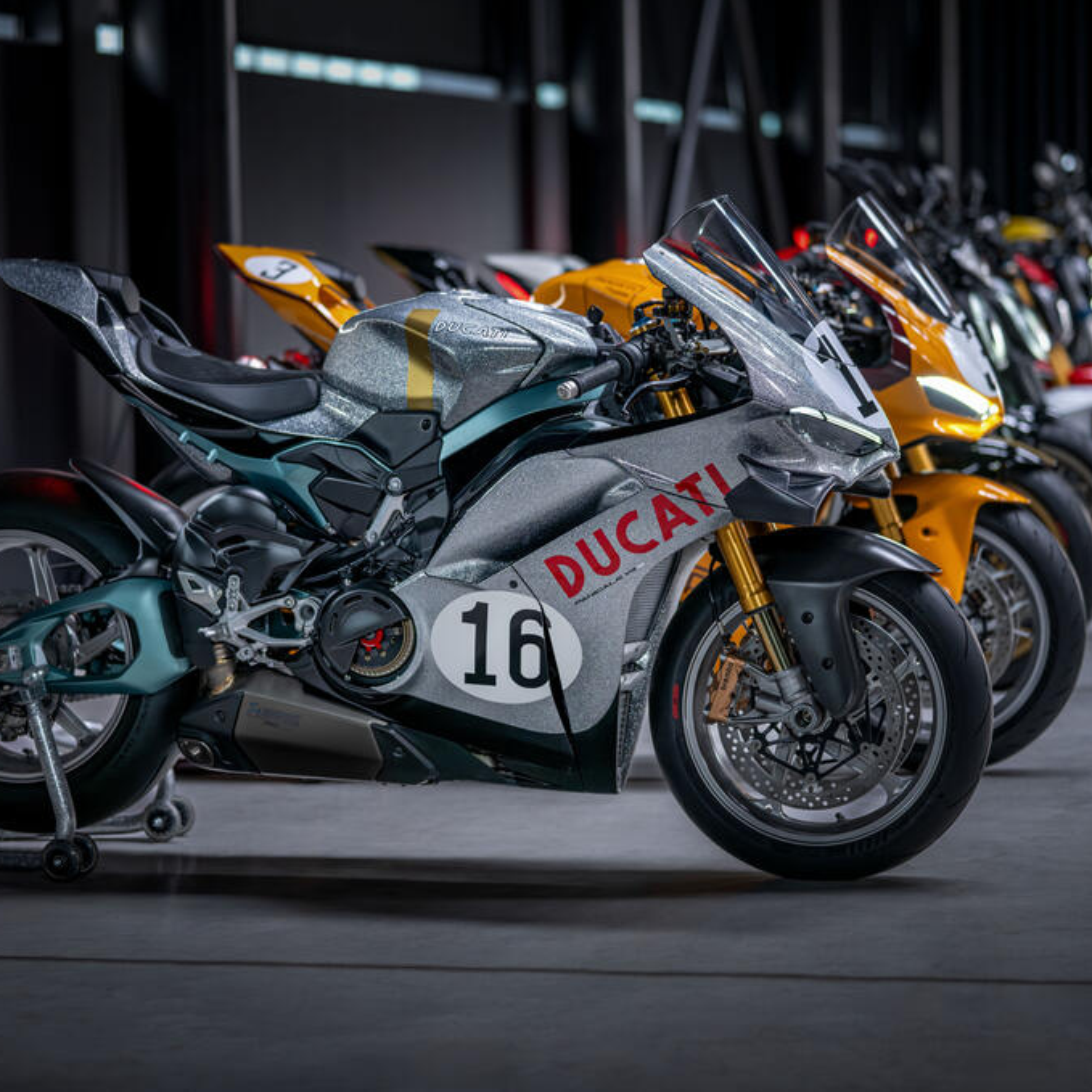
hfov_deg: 16.0
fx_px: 3890
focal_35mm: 109
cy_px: 544
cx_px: 518
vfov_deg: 16.0
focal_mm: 85
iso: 320
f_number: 1.8
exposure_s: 1/125
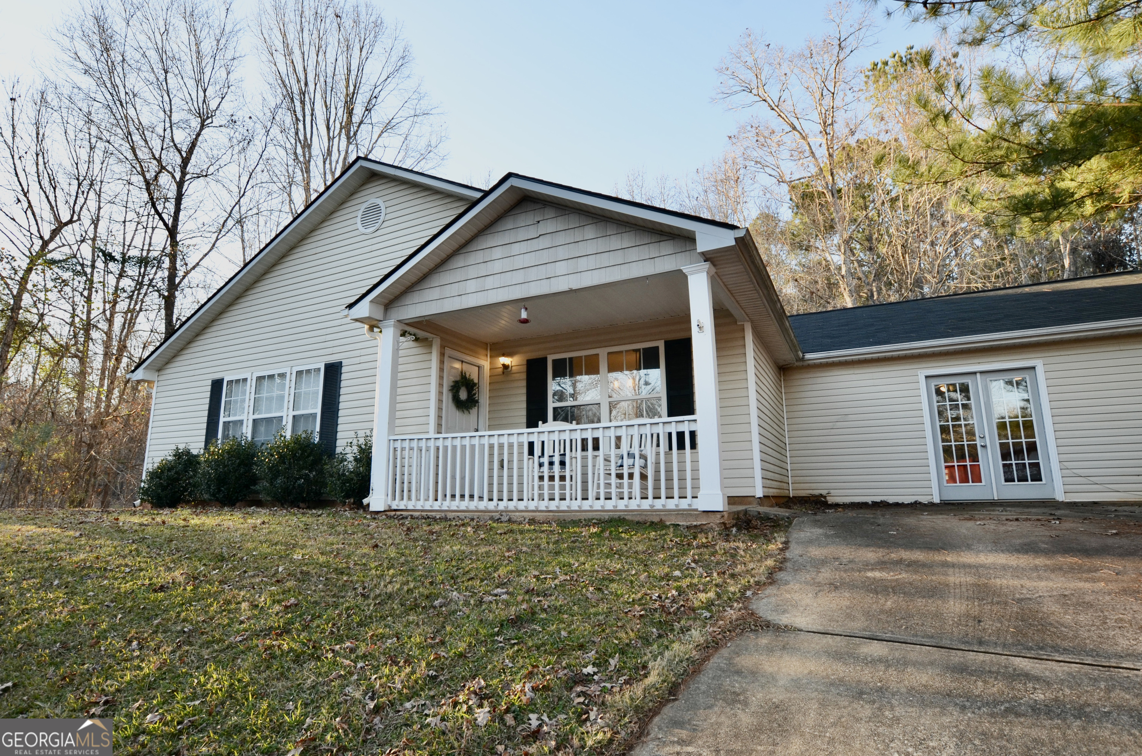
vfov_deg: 77.1
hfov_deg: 100.5
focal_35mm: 15
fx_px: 475
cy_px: 378
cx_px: 571
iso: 200
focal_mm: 10
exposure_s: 1/125
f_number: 5.6
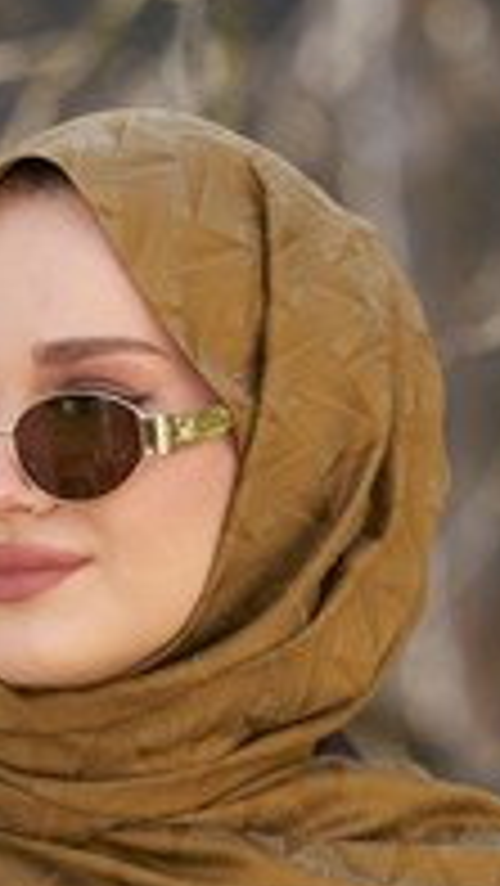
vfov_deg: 7.1
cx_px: 180
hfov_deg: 4.0
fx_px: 7132
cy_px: 985
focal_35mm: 303
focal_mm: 123
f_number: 4.5
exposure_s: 1/250
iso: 200
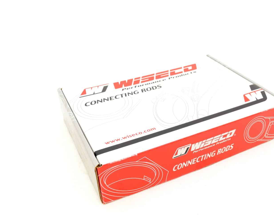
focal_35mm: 40
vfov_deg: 37.7
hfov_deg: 46.0
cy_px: 110
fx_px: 321
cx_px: 163
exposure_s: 1/160
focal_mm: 23
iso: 400
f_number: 6.3
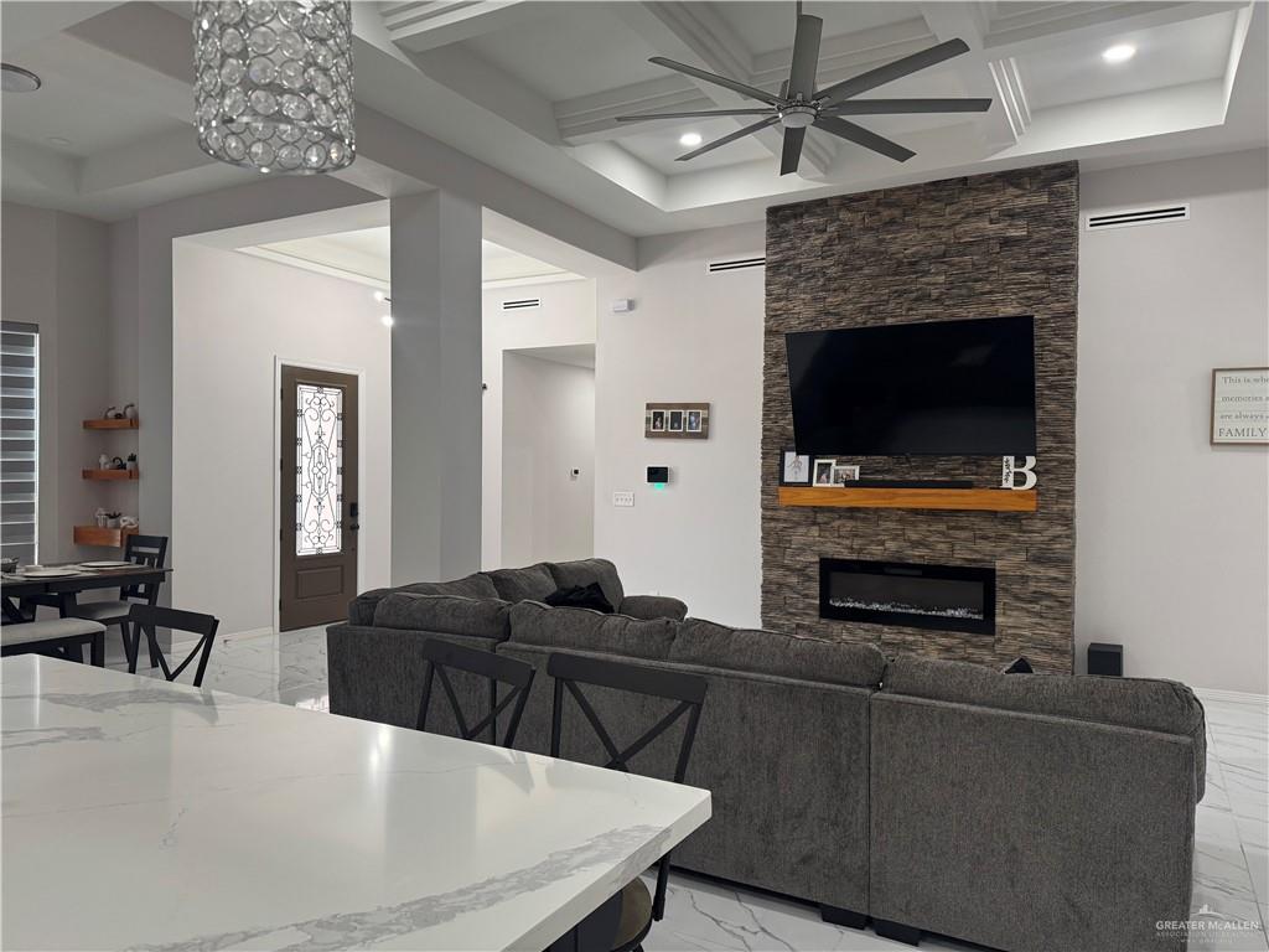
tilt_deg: -0.9
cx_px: 634
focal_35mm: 24
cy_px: 476
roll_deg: -0.5
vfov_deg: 56.8
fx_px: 880
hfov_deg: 71.6
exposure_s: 1/120
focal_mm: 6.76
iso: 160
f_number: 1.78
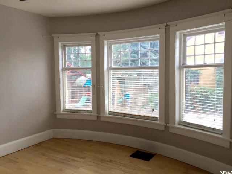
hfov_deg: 61.7
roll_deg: +0.8
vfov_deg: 48.2
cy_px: 87
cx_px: 116
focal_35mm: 29
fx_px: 194
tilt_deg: -1.2
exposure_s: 1/120
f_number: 2.2
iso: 40
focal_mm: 4.15
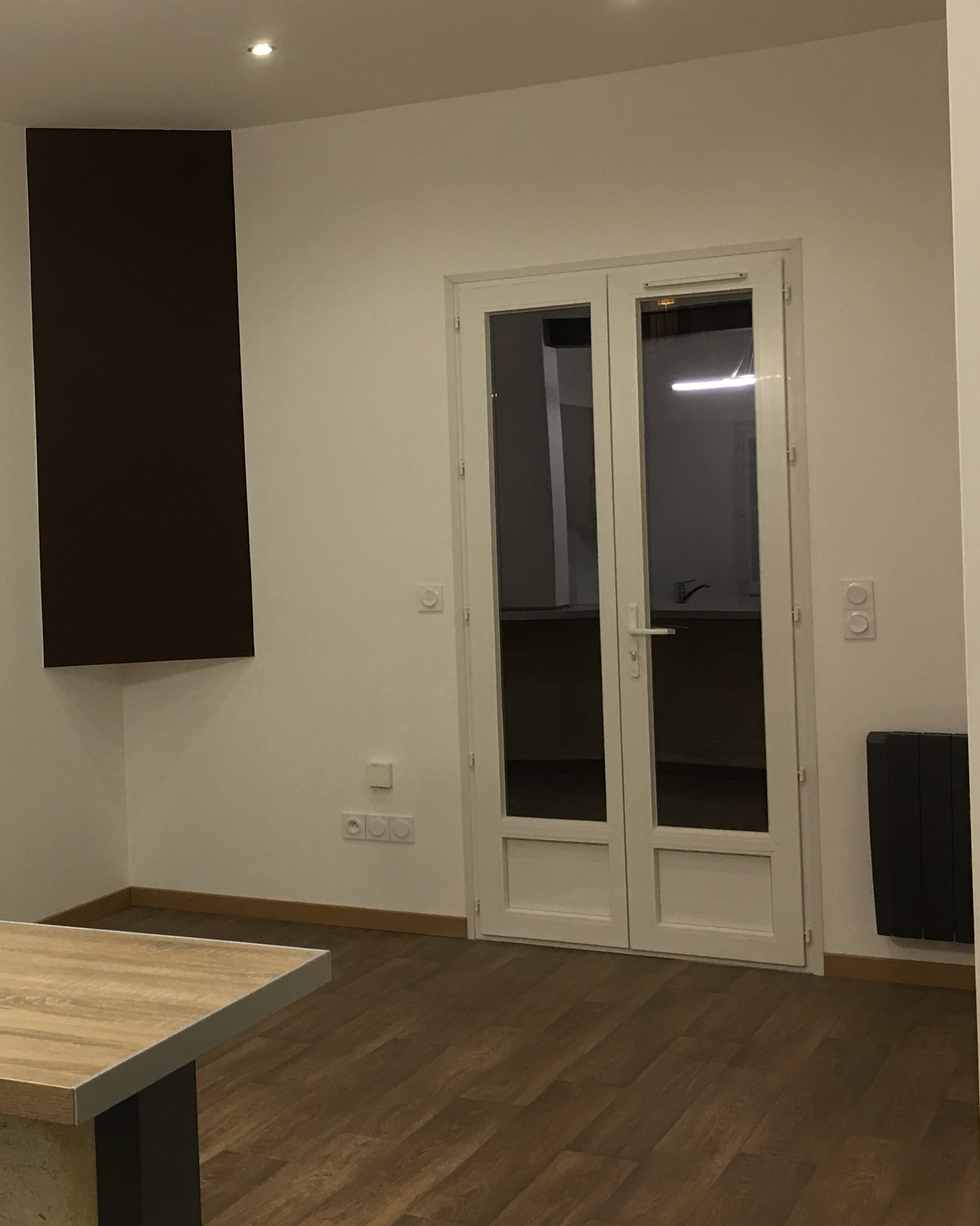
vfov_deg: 36.6
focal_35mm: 51
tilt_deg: +0.5
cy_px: 554
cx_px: 79
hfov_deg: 28.4
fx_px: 1849
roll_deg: +1.2
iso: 32
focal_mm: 4.15
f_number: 2.2
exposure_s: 1/17
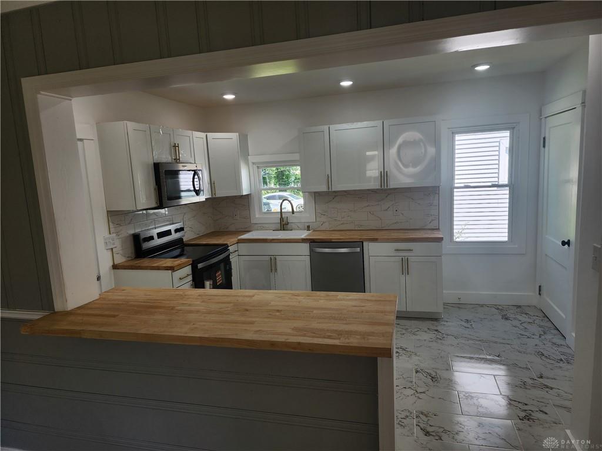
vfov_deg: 58.9
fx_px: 400
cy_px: 226
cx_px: 301
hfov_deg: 73.9
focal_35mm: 23
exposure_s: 1/120
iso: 32
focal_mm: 6.4
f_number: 1.8
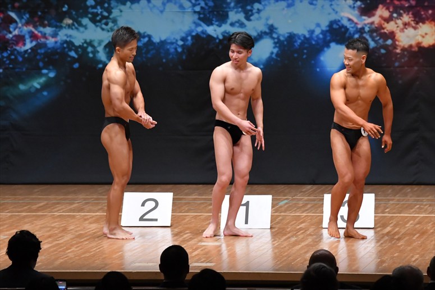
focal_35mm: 240
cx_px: 218
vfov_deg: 5.7
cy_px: 145
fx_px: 2899
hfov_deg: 8.6
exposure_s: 1/400
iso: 6400
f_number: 5.6
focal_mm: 160
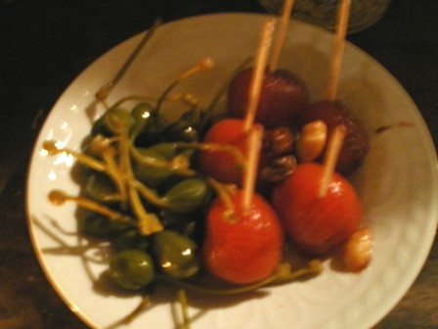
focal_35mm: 38
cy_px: 164
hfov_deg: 49.0
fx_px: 481
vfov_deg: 37.7
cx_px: 219
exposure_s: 1/4
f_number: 3.1
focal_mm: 6.3
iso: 400
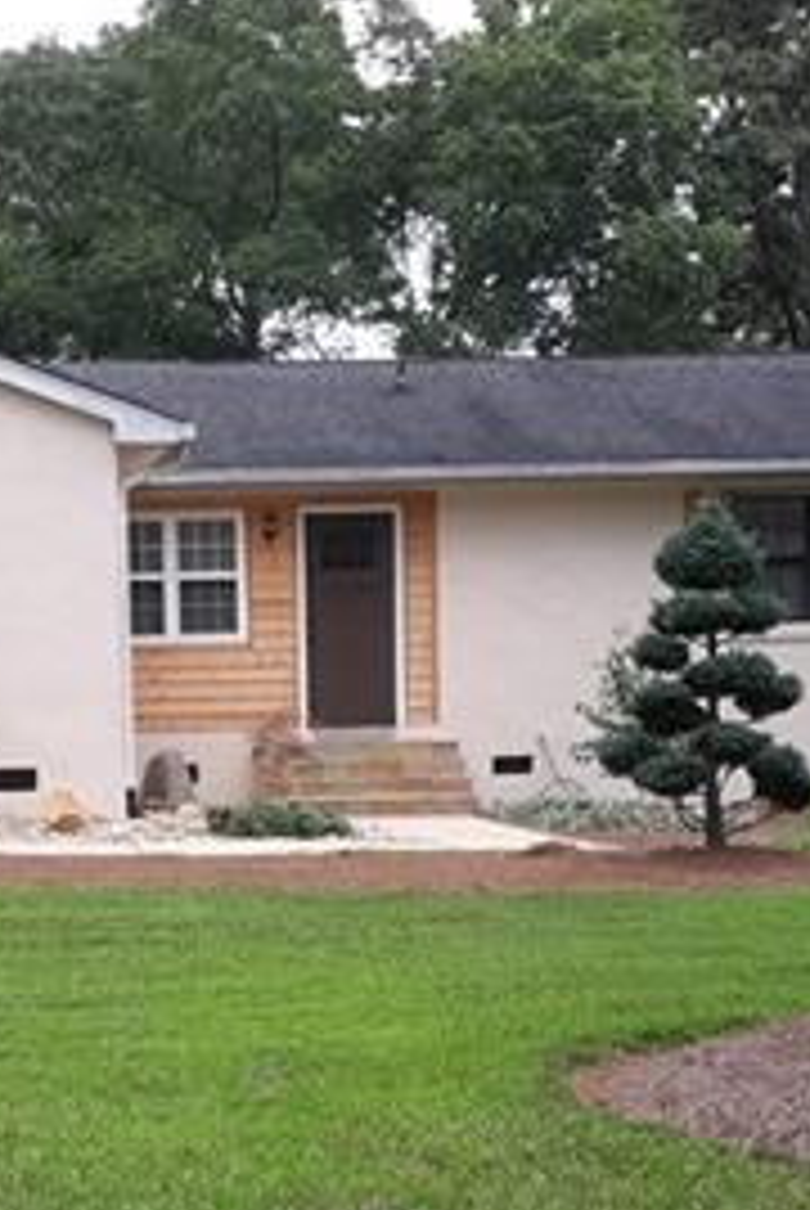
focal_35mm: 83
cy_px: 1138
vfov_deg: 23.6
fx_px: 2794
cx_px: 216
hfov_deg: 16.4
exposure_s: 1/200
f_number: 1.7
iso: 40
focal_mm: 3.7
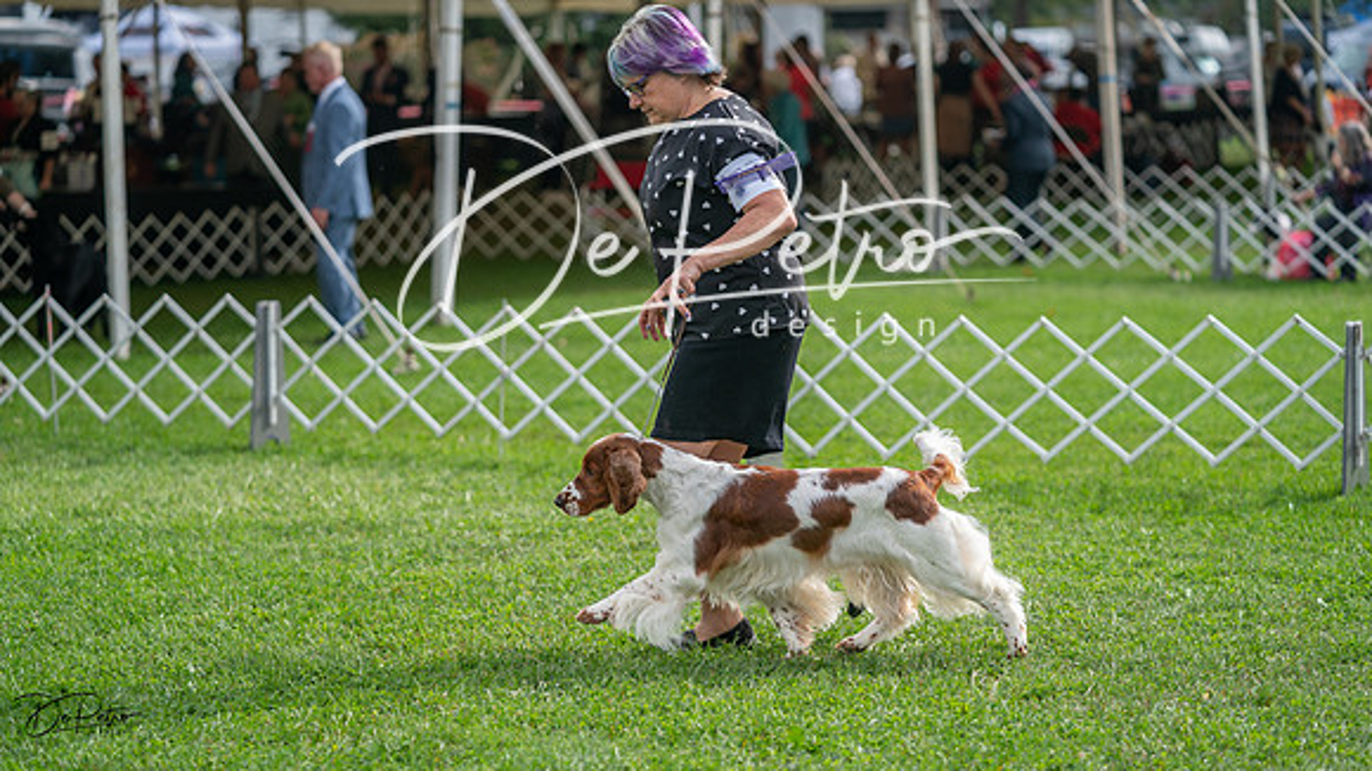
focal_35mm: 102
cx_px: 686
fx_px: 3696
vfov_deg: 11.9
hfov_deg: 21.0
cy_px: 386
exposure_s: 1/1000
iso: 100
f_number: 2.8
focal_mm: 97
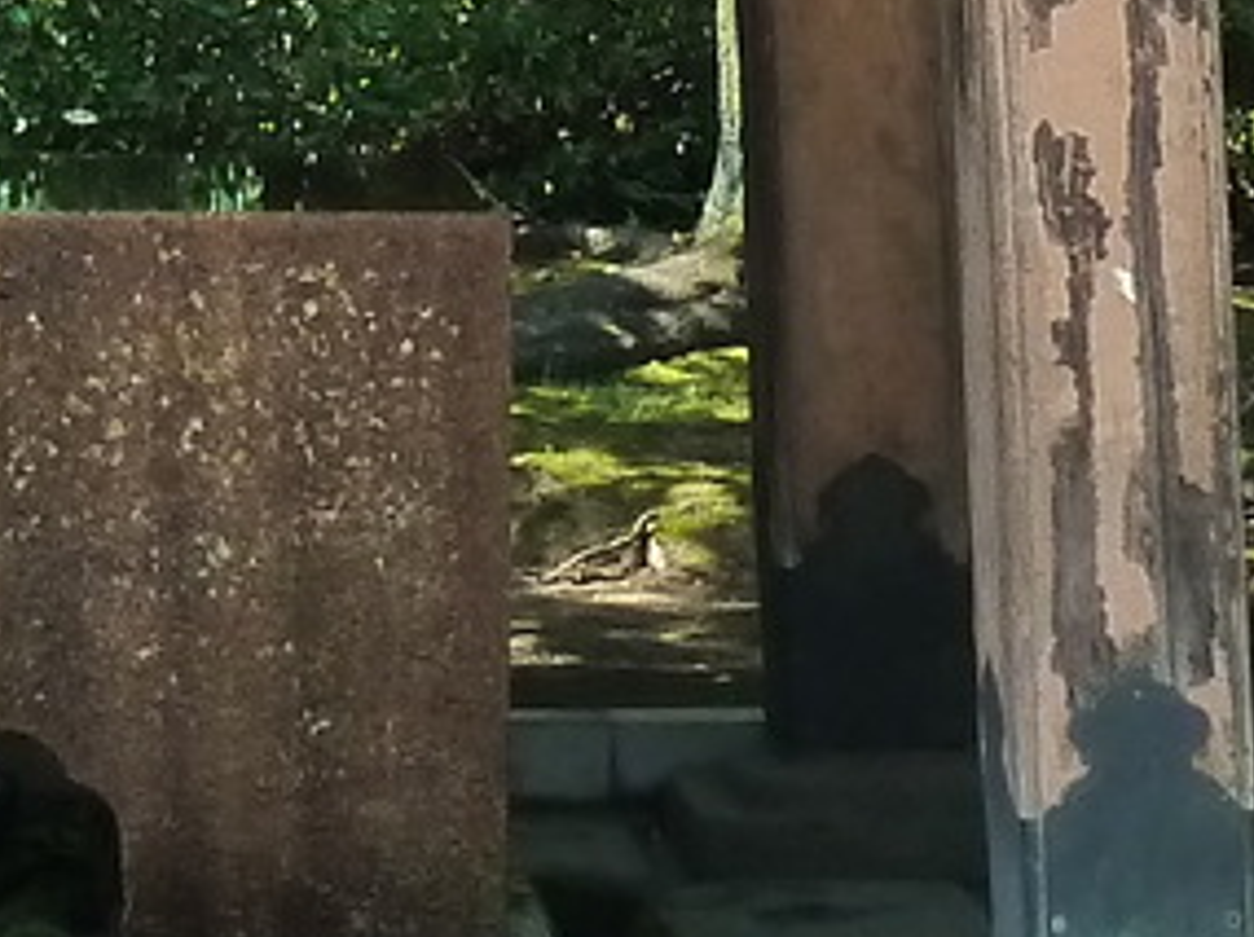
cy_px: -598
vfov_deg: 7.0
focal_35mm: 208
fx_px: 7526
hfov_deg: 9.4
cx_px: -242
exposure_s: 1/125
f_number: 4
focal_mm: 6.1
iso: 200
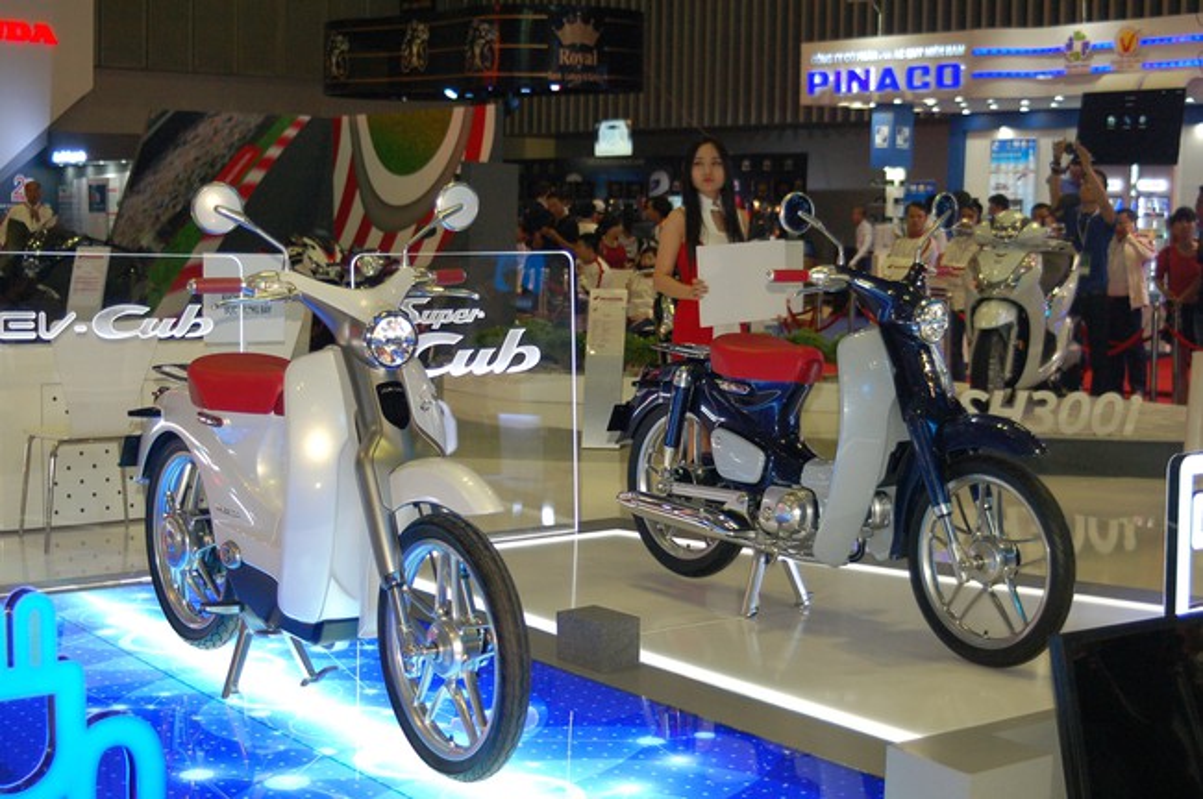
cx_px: 602
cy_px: 400
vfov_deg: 25.7
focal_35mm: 52
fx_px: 1753
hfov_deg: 37.9
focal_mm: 35
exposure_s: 1/125
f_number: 3.3
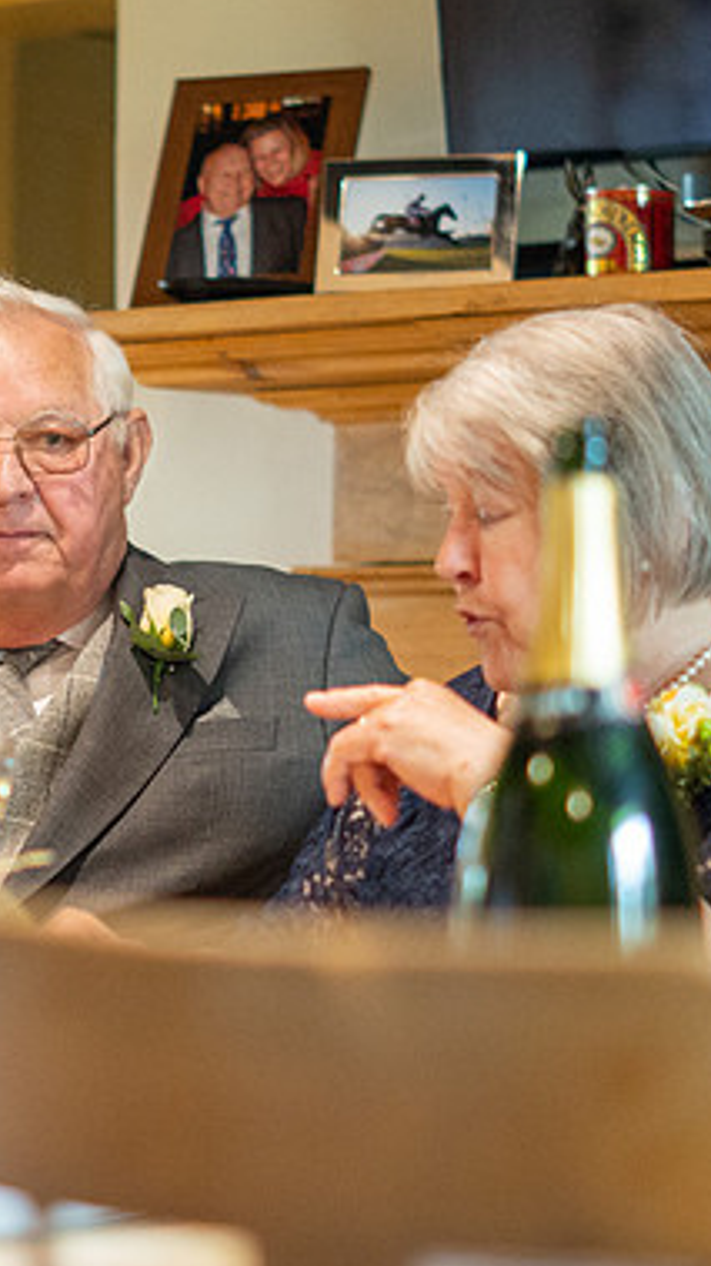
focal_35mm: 127
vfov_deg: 16.9
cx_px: -127
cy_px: 631
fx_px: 4259
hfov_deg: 9.4
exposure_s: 1/400
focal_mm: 50
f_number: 1.4
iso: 1600
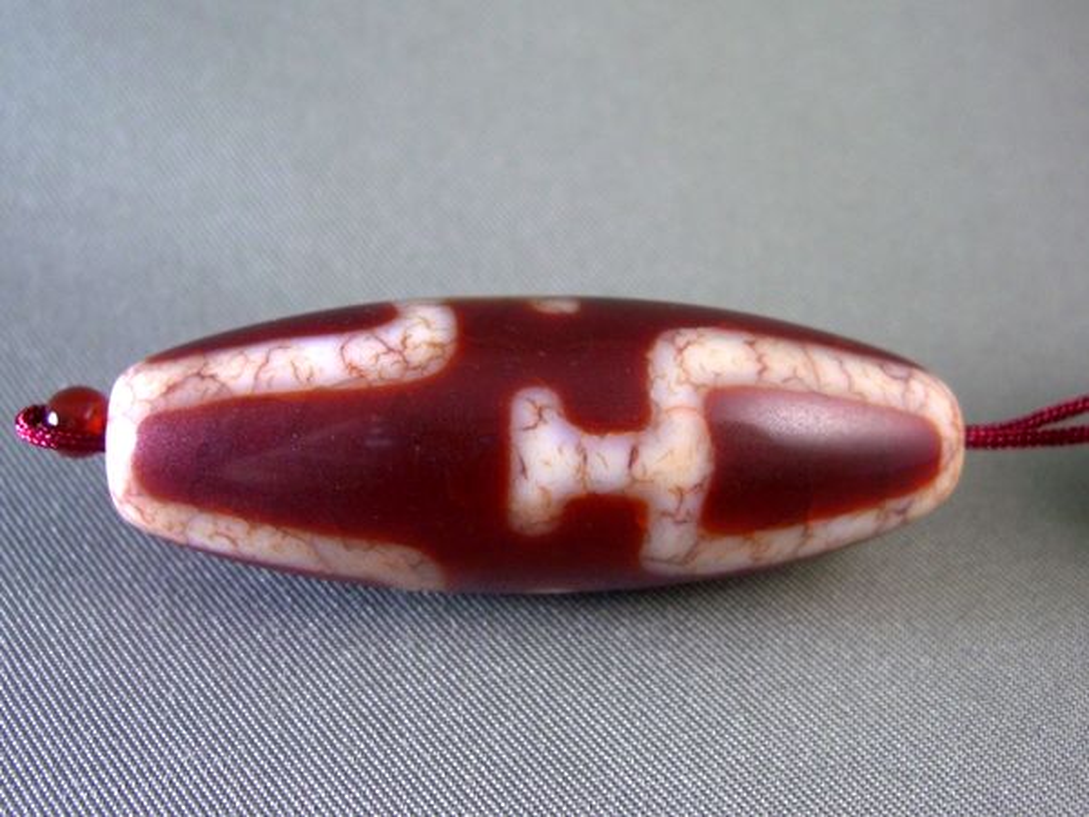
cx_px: 544
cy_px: 408
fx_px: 1195
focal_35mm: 38
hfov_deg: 49.0
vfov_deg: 37.7
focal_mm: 7.9
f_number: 2.8
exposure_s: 1/60
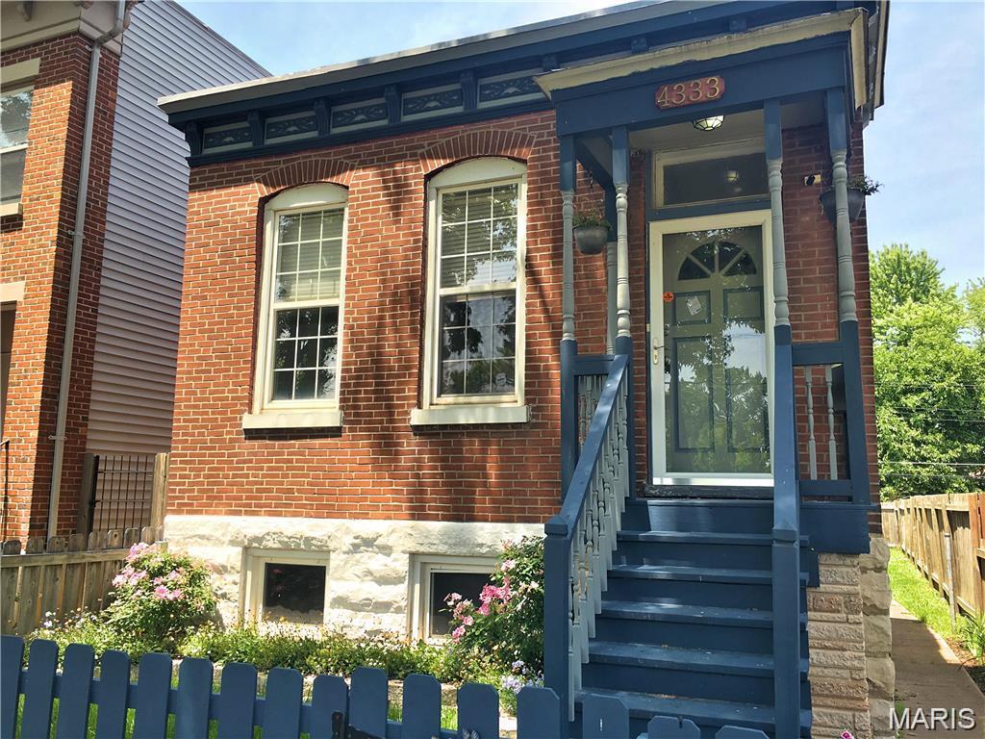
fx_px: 825
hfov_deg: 61.7
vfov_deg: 48.2
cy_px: 370
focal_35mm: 29
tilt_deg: +9.2
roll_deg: +0.1
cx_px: 492
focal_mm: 4.15
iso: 25
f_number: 2.2
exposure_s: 1/295
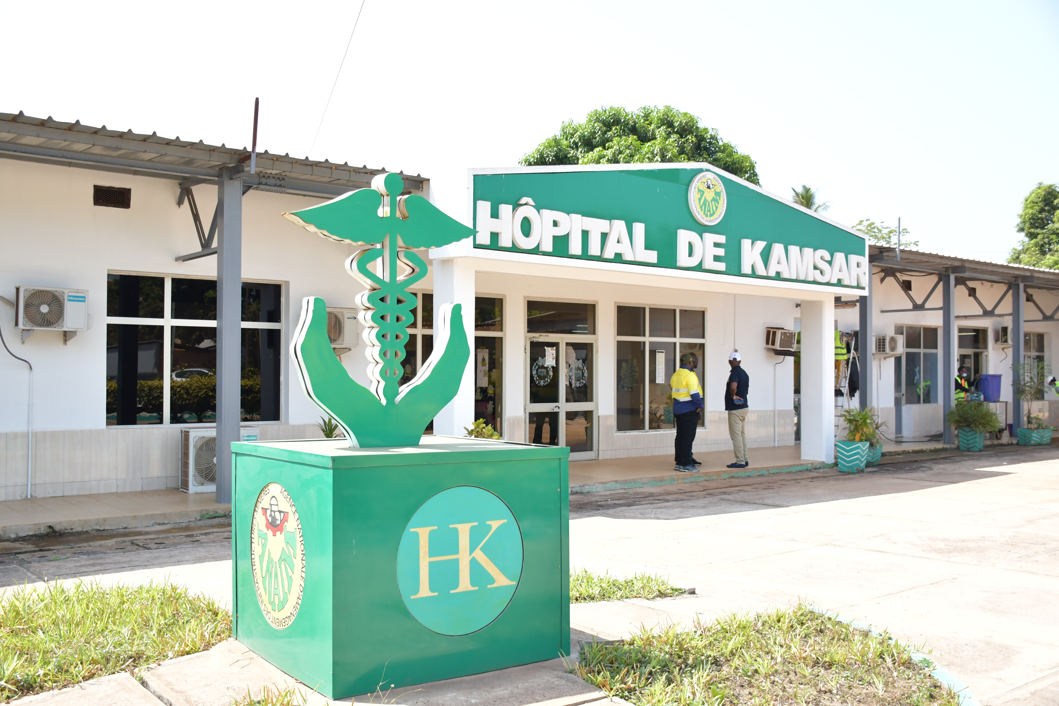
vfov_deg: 40.0
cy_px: 353
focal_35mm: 33
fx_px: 971
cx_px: 530
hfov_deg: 57.2
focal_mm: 22
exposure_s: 1/2000
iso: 800
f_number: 3.5
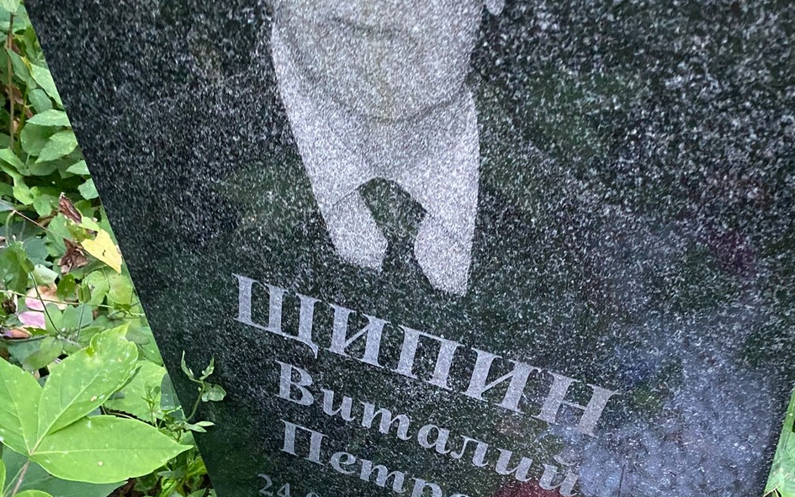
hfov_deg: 46.3
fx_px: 910
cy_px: 418
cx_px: 543
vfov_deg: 29.6
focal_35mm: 42
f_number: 1.8
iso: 500
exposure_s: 1/60
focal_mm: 4.25
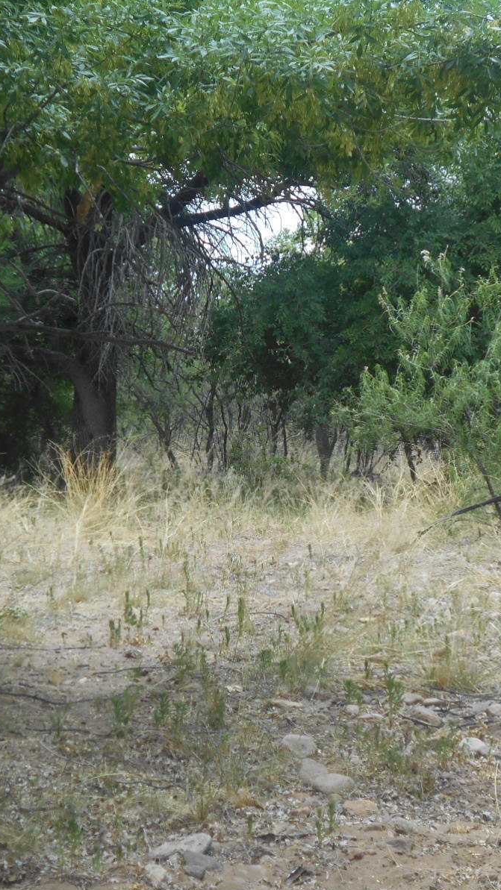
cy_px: 445
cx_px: 243
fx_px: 2244
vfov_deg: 22.5
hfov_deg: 12.7
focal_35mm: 95
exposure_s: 1/200
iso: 80
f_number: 5.3
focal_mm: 11.6
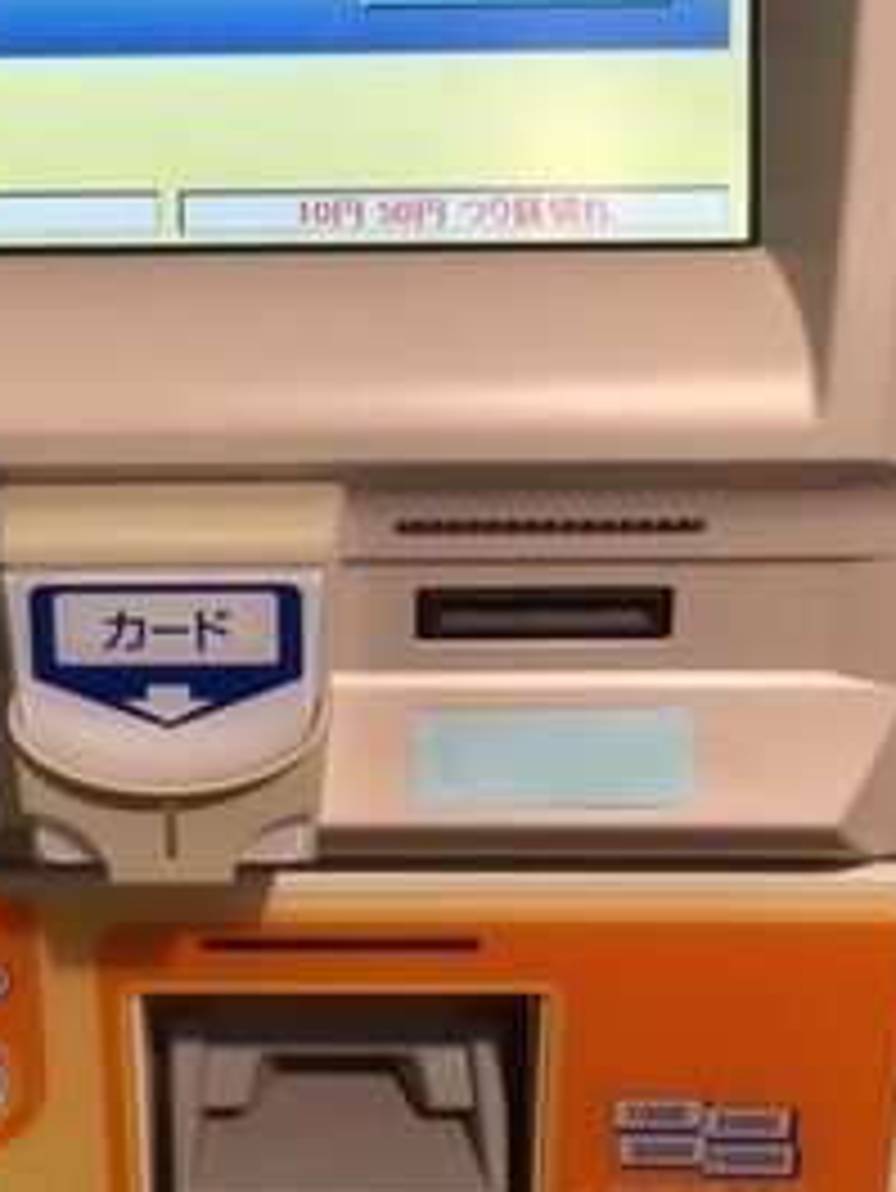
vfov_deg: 27.5
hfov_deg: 20.9
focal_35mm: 70
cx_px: 225
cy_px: 346
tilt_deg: -28.6
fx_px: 2414
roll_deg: +1.1
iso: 25
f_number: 2.2
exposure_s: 1/60
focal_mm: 4.15
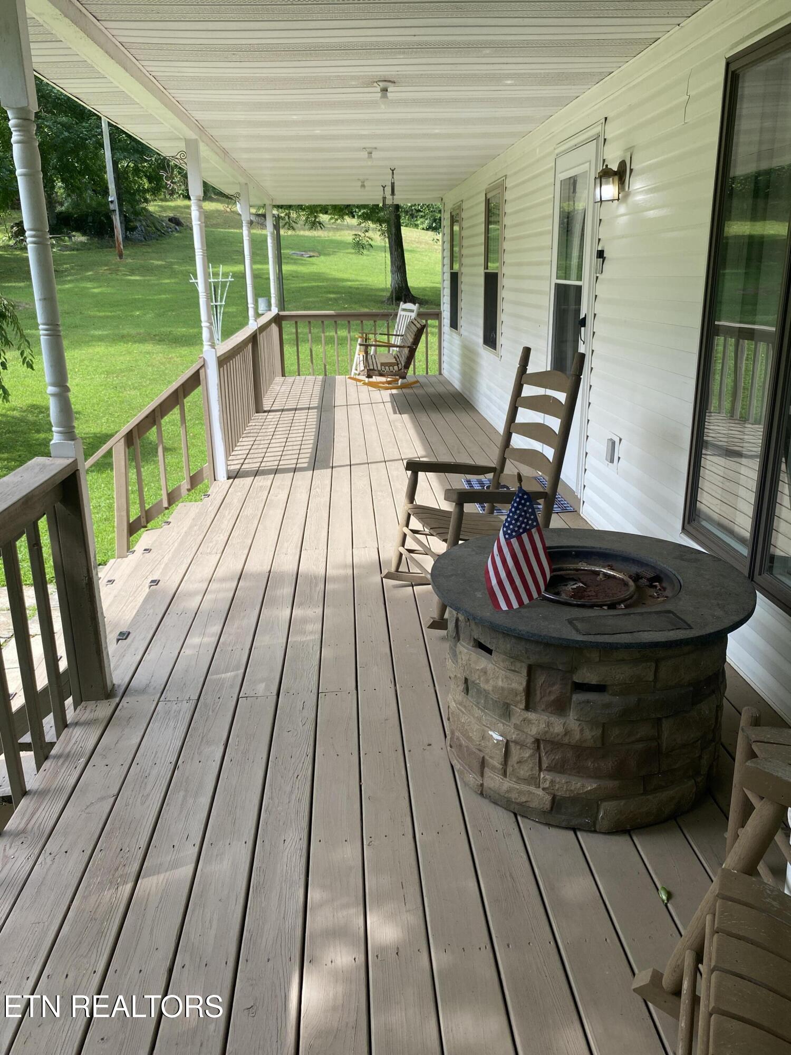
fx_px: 792
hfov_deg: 53.1
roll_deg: +2.5
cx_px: 396
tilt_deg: -15.3
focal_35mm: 26
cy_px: 528
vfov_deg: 67.3
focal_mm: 4.25
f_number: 1.8
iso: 32
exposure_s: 1/666
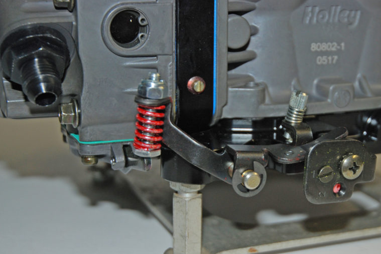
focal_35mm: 81
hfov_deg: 25.0
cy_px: 166
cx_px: 229
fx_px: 858
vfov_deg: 16.8
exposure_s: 1/60
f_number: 4.5
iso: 200
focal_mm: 40
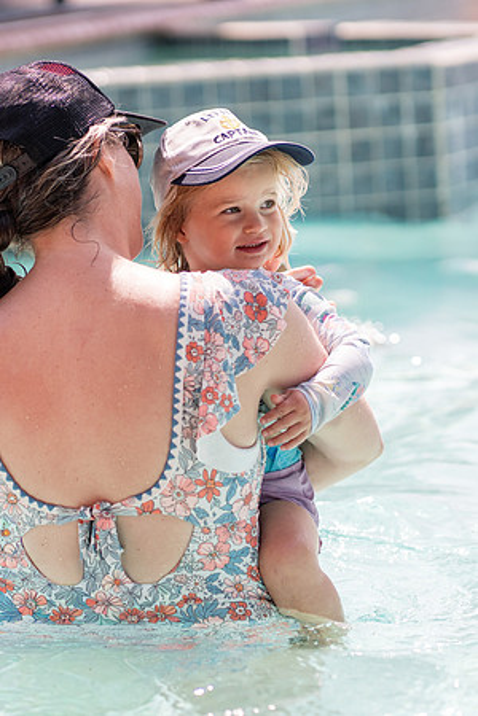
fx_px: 2976
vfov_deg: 13.7
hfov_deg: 9.2
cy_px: 296
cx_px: 241
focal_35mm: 149
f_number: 2.2
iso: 200
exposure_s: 1/4000
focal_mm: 85
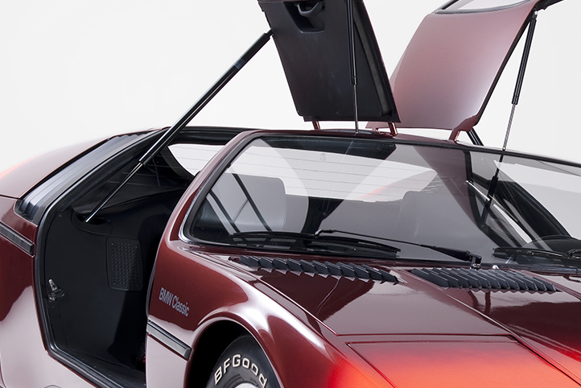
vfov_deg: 13.5
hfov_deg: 19.8
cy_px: 279
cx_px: 534
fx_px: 1631
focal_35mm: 101
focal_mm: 38
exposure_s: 1/125
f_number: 14
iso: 100
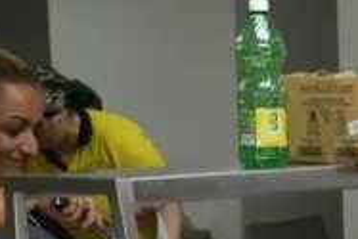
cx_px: 597
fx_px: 1961
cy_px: 437
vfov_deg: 6.8
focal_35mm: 197
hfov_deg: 10.0
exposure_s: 1/250
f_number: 3.8
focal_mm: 24
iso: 1100
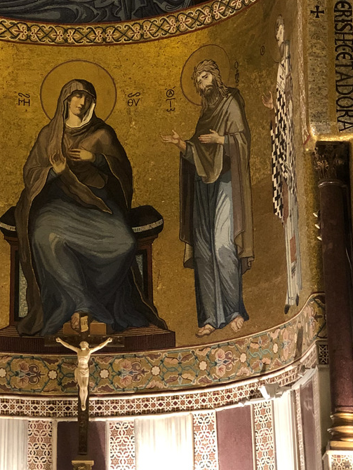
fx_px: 1687
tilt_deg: +21.3
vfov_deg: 15.7
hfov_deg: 11.9
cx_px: 76
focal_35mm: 124
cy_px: 55
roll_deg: +0.9
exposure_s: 1/25
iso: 125
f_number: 2.4
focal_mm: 6
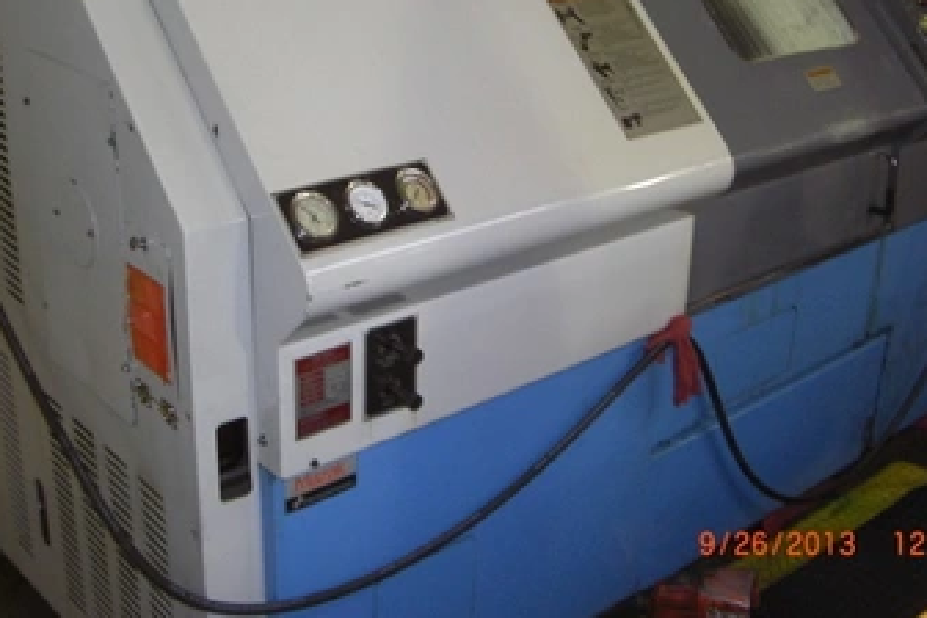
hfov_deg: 41.9
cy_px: 215
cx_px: 494
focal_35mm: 47
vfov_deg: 28.5
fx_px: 1210
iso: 200
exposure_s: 1/60
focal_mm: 6.2
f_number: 2.7
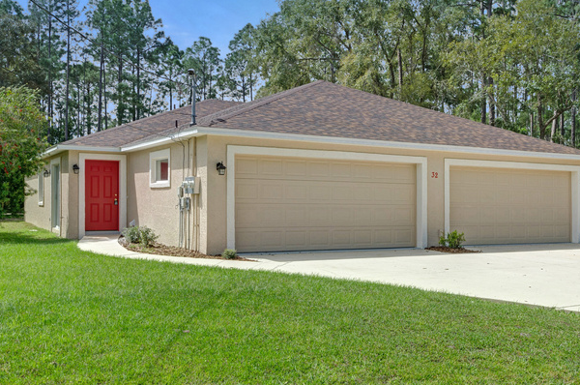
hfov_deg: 48.1
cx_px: 361
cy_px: 195
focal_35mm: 40
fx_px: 643
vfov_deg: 33.3
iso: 500
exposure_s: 1/1250
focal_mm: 20
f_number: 8
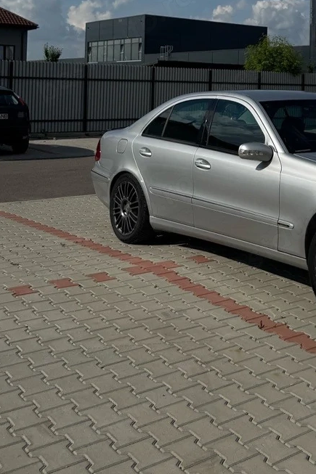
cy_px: 75
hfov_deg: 24.6
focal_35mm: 51
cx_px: 350
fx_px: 672
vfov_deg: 37.1
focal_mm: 6.76
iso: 64
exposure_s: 1/15152
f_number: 1.78
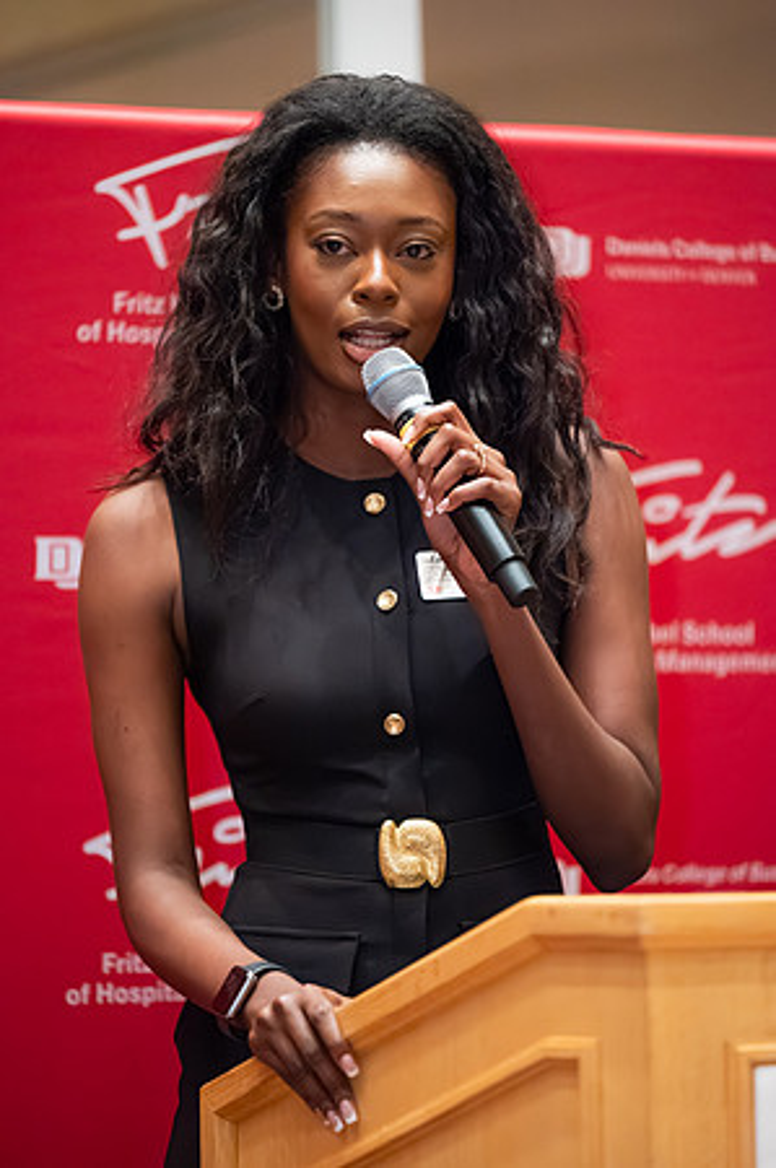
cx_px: 388
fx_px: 5995
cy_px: 584
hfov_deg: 7.4
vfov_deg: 11.1
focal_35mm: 185
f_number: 2.8
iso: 10000
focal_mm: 185
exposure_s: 1/125
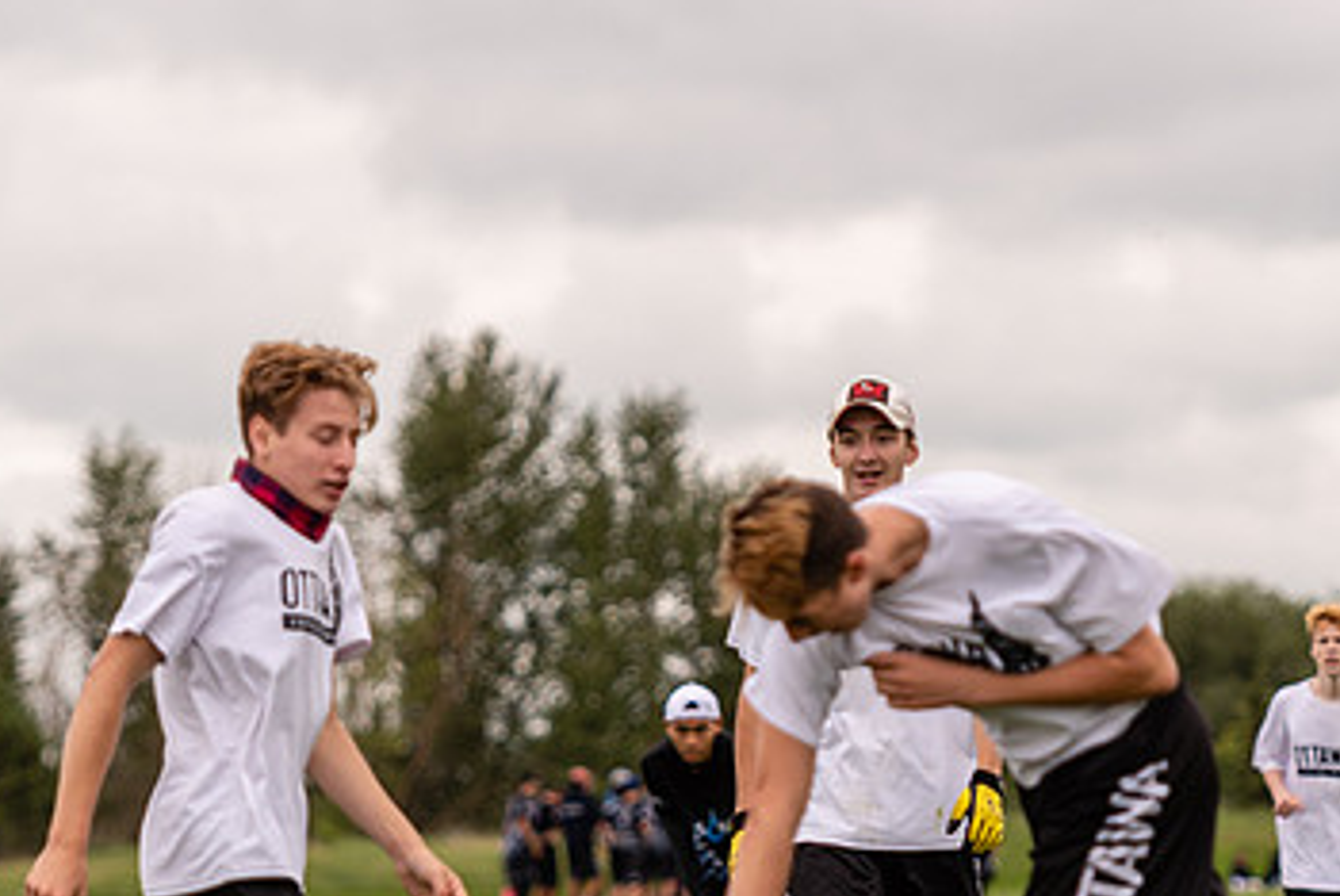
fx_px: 11287
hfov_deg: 6.8
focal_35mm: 303
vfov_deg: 4.5
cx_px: 869
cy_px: 718
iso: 100
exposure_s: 1/1000
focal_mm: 122
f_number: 2.8
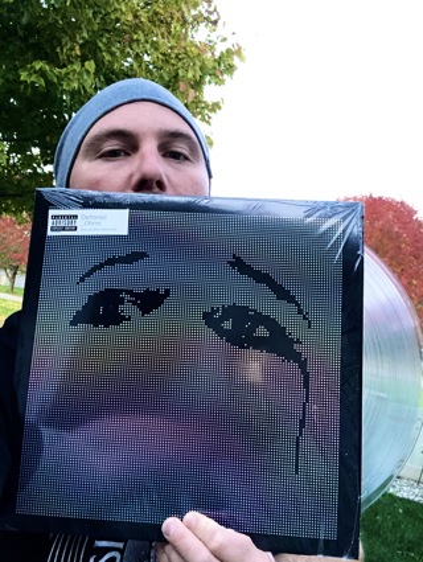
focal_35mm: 32
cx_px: 212
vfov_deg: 56.7
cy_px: 281
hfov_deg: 44.3
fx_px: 520
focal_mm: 2.87
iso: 320
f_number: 2.2
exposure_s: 1/30
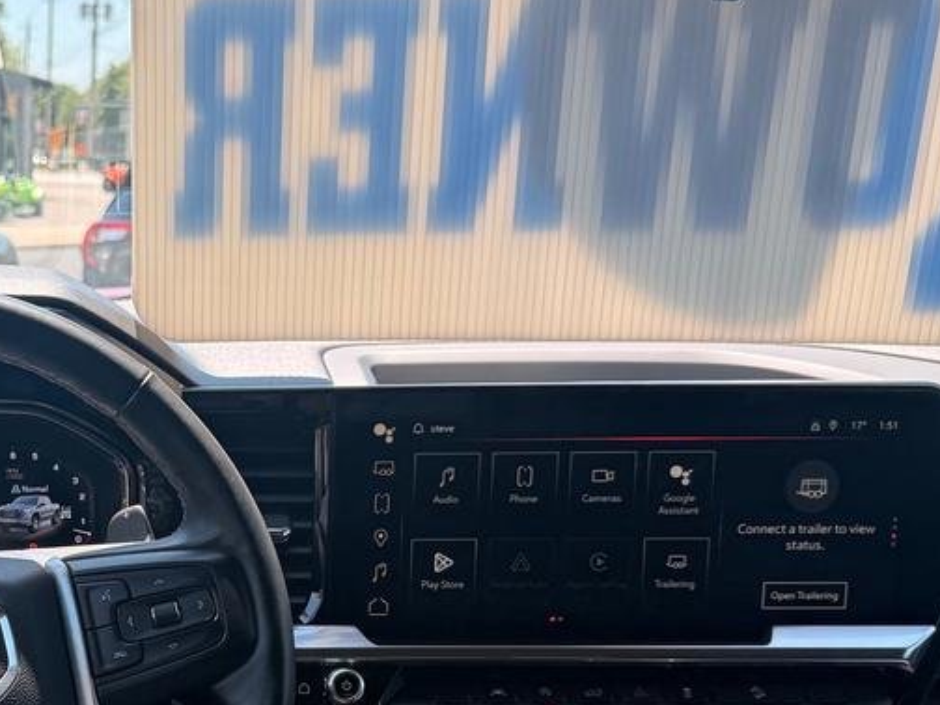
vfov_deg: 23.5
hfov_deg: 29.4
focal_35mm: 61
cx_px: -22
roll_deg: -0.7
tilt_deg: -15.3
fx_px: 1656
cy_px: 619
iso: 80
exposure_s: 1/491
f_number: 1.78
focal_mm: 6.76
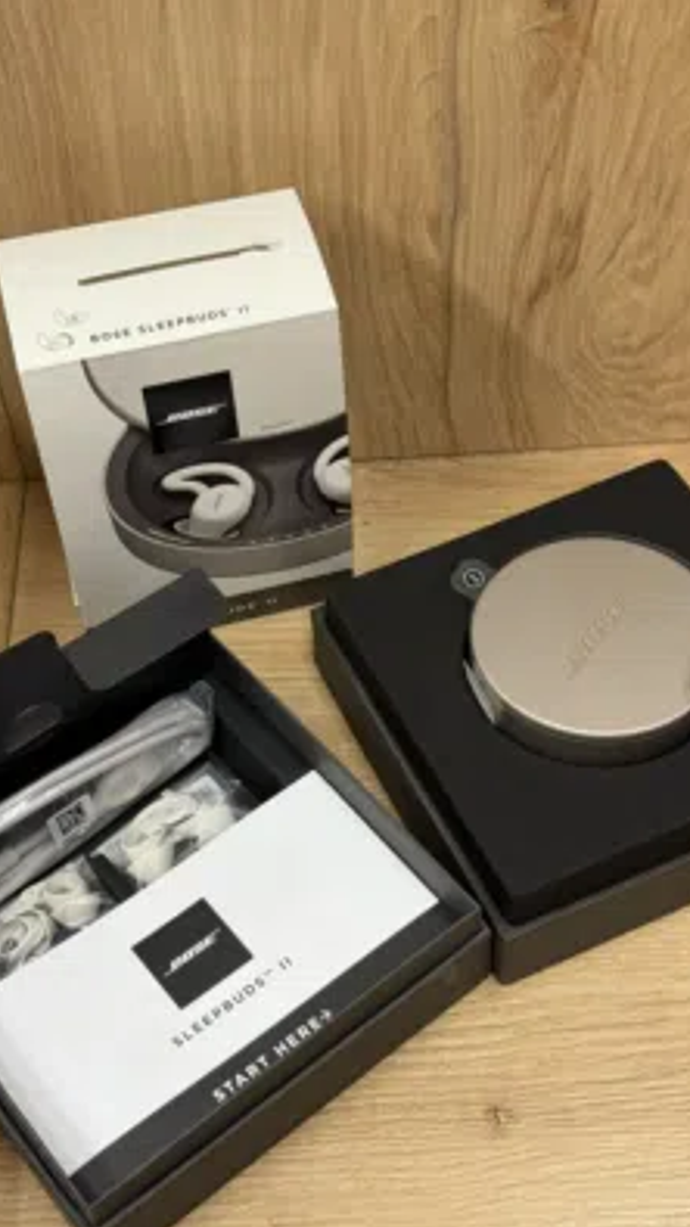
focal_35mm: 53
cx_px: 345
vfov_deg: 39.2
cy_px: 618
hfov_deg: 22.6
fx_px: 1725
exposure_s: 1/60
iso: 200
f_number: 1.78
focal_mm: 6.76
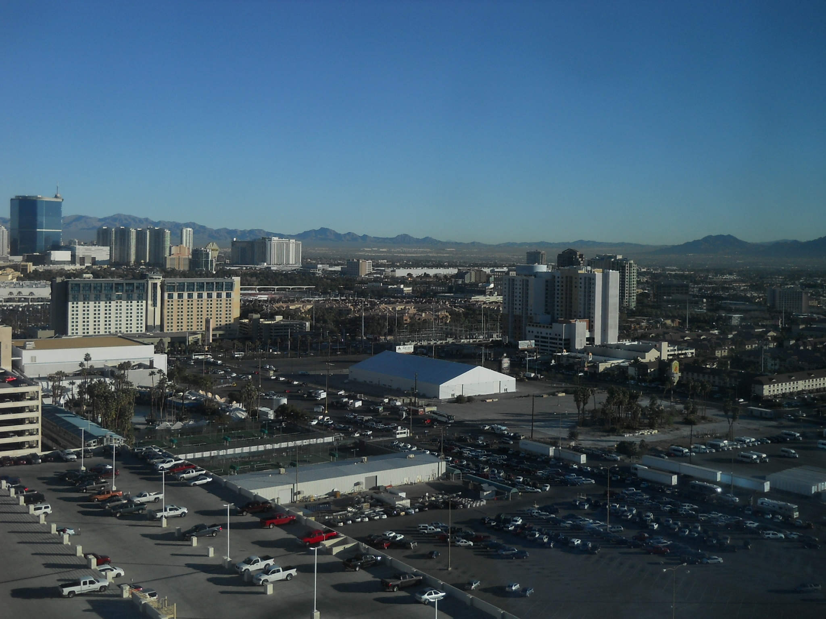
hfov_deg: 45.8
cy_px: 310
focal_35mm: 41
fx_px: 978
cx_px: 413
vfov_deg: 35.1
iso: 80
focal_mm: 6.72
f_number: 3.1
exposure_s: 1/400
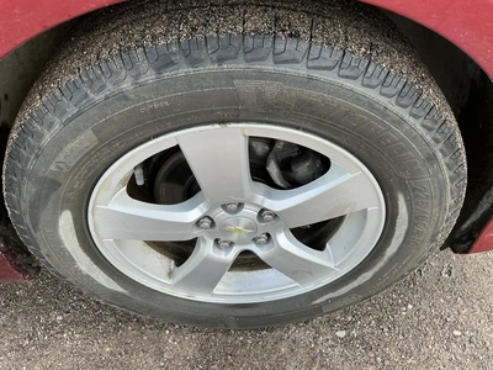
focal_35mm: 28
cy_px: 185
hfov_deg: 63.4
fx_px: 399
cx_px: 246
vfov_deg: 49.7
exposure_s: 1/136
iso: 16
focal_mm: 3
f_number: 1.8
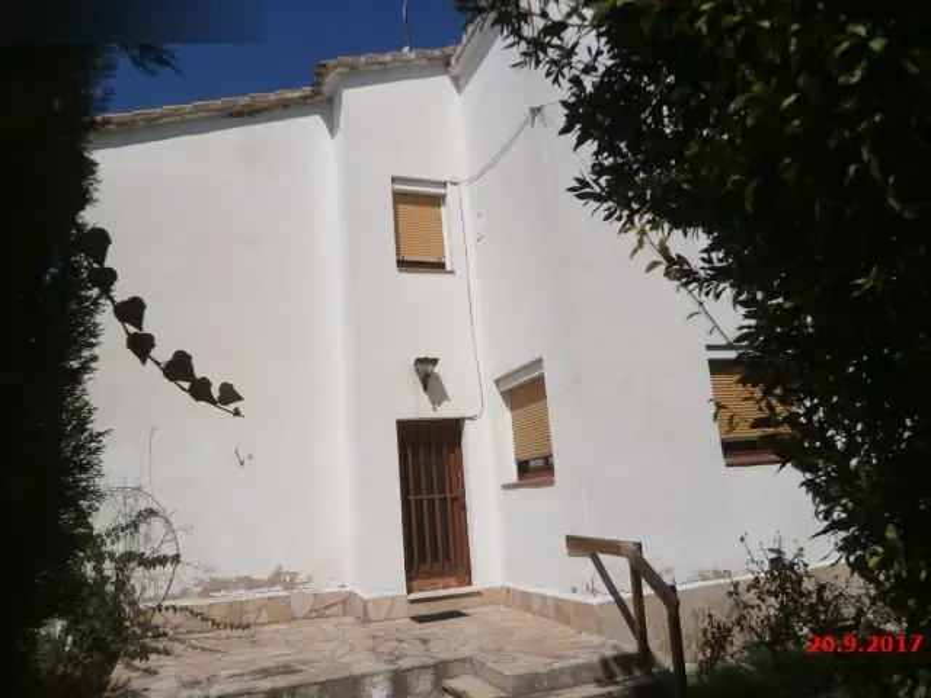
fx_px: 699
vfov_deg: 53.1
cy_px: 349
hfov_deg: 67.3
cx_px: 466
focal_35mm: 26
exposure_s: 1/1000
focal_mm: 4.7
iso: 100
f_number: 8
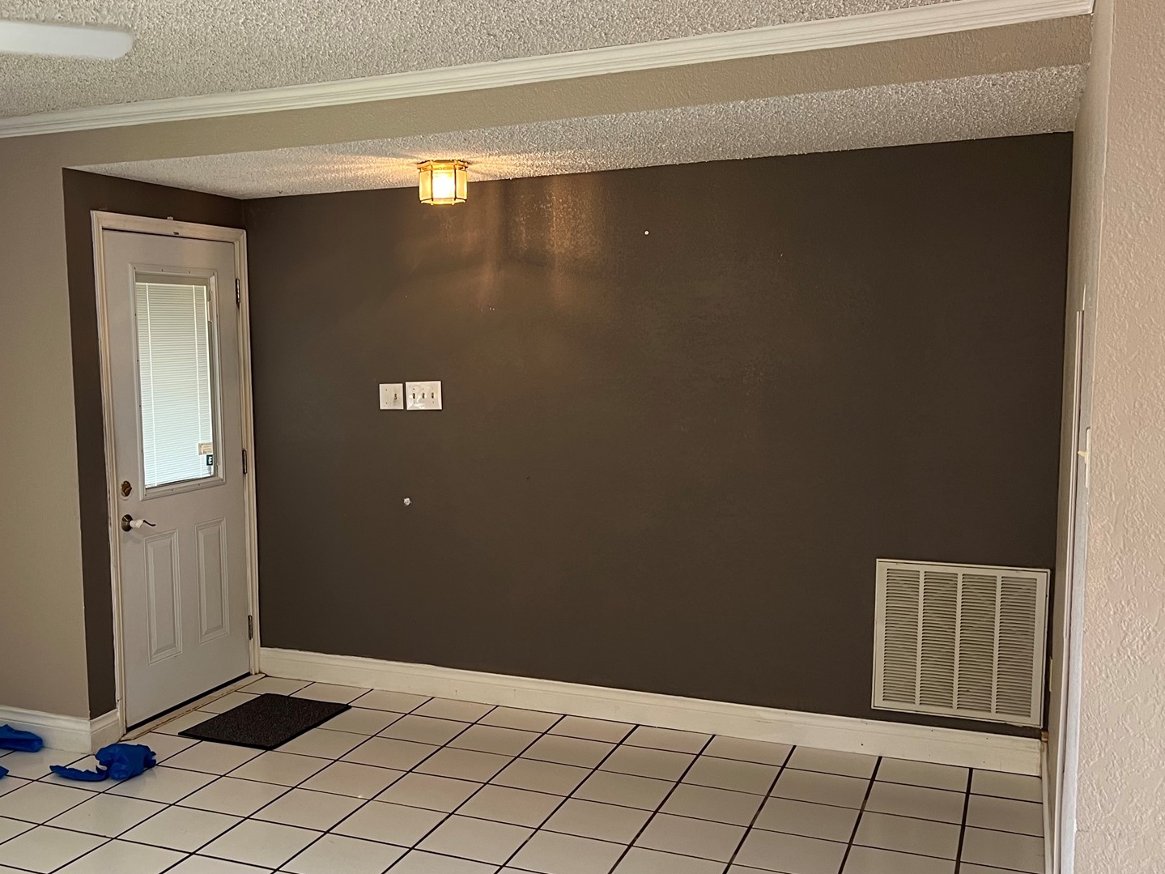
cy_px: 471
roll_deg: +0.8
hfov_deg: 49.4
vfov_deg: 38.6
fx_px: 1245
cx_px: 404
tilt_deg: -6.7
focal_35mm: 37
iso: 100
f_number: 1.5
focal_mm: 5.7
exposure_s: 1/60
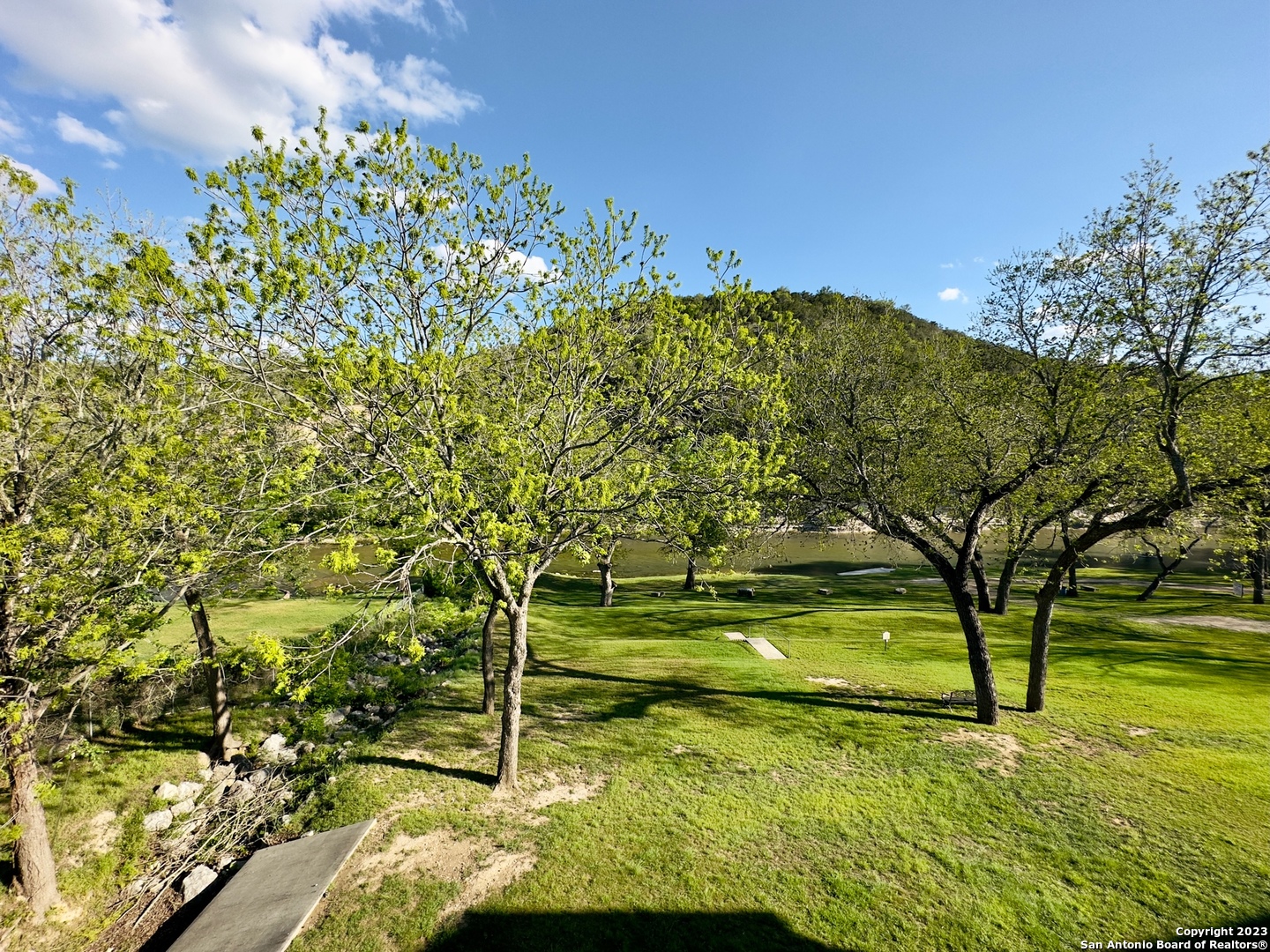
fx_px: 514
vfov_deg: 85.7
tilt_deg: -4.5
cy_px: 476
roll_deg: +0.2
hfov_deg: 102.1
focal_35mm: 14
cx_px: 635
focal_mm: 2.22
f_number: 2.2
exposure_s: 1/1319
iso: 50
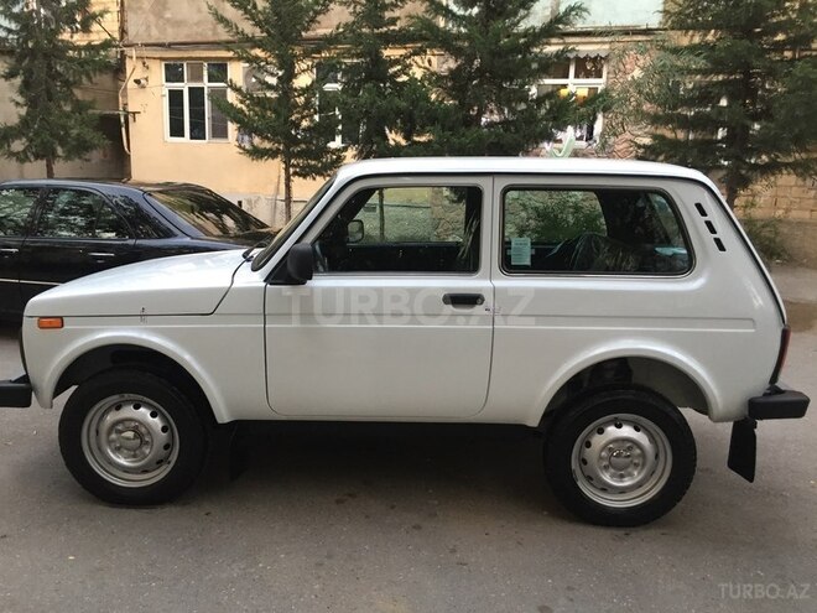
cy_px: 306
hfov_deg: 61.7
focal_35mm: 29
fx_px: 684
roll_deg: -2.6
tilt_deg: -11.9
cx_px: 408
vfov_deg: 48.2
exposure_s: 1/33
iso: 125
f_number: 2.2
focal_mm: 4.15
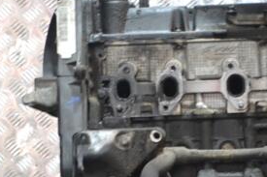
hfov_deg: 11.4
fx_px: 1335
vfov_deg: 7.6
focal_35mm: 180
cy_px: 156
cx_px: 170
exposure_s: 1/20
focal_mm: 55
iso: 3200
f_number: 5.6
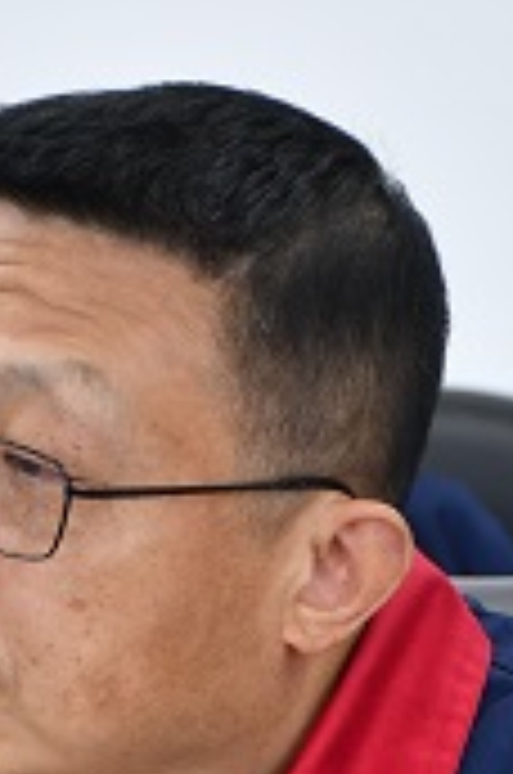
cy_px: 950
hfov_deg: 4.2
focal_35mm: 325
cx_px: 54
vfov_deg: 6.3
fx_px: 6974
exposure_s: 1/25
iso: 400
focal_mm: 62
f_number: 5
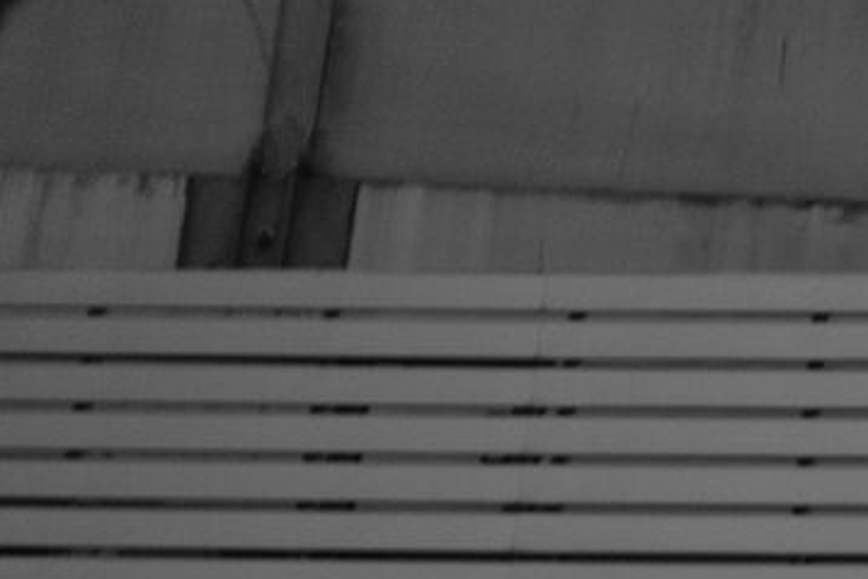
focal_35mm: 229
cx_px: 1949
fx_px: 5523
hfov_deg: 8.4
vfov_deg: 5.9
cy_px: -568
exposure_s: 1/17
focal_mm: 27
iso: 800
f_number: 2.8
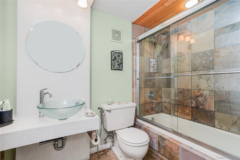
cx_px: 120
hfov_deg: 96.7
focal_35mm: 16
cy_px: 80
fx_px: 107
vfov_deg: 73.7
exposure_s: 1/8
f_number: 5.6
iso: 50
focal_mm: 16
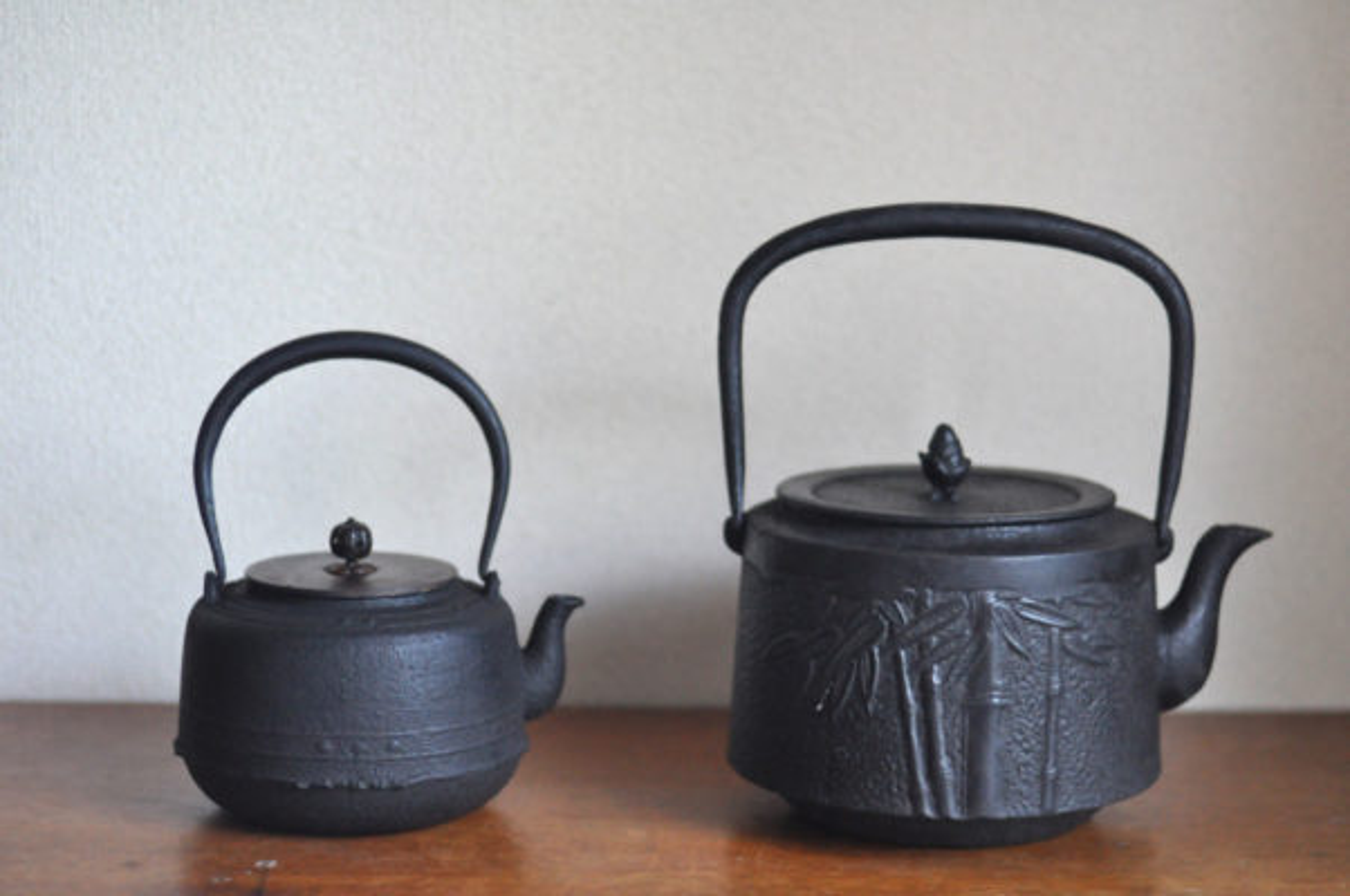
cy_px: 448
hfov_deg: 27.0
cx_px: 675
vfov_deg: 18.1
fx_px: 2809
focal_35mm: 75
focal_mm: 50
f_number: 2
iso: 1600
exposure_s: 1/640
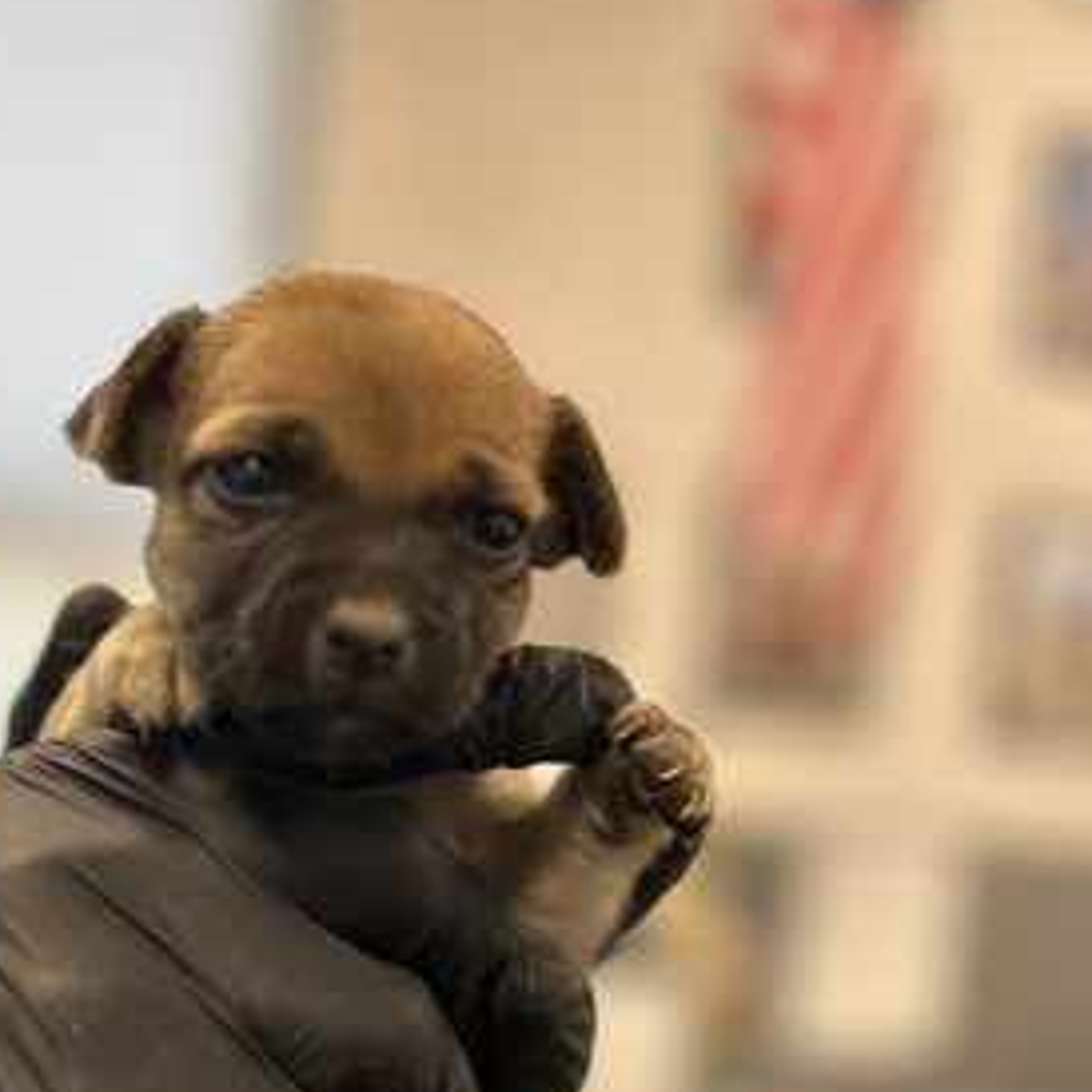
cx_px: 399
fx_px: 1677
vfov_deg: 34.5
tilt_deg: -6.8
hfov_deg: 35.8
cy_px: 929
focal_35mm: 47
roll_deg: -5.3
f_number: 1.5
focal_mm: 5.7
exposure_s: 1/100
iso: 80
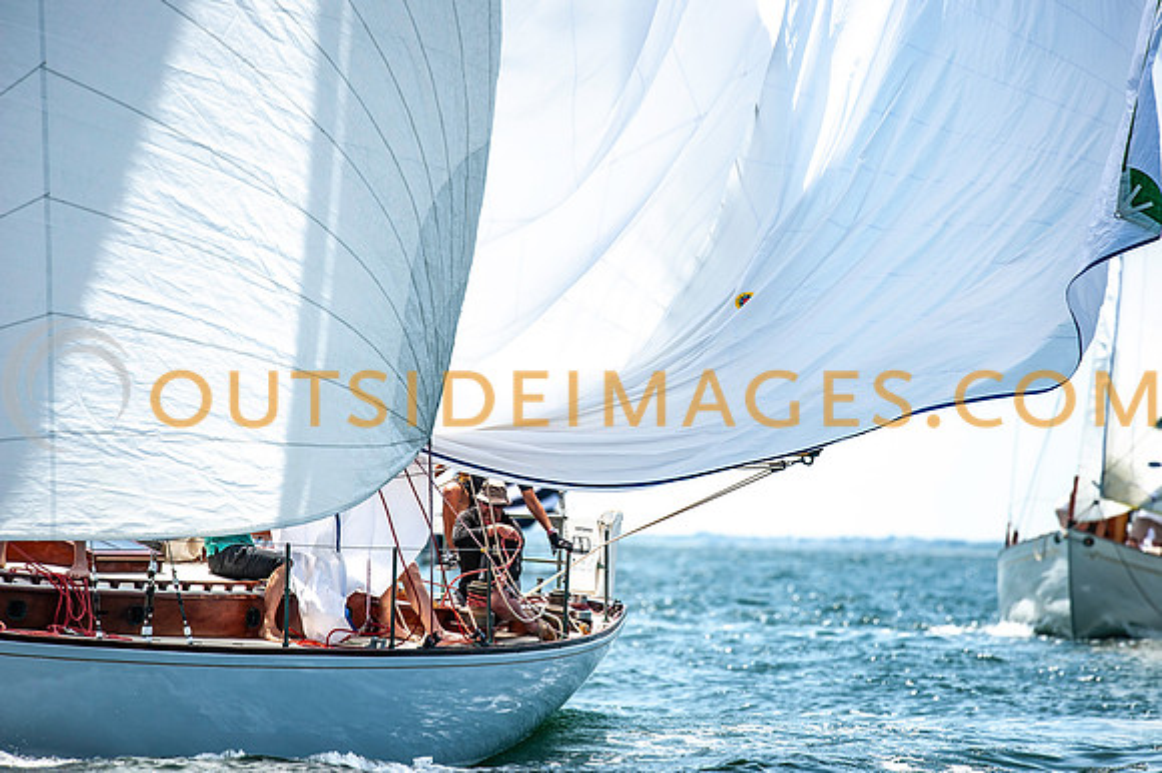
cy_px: 380
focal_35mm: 305
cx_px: 591
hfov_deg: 6.7
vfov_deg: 4.5
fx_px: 9852
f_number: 5
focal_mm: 300
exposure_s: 1/2000
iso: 250
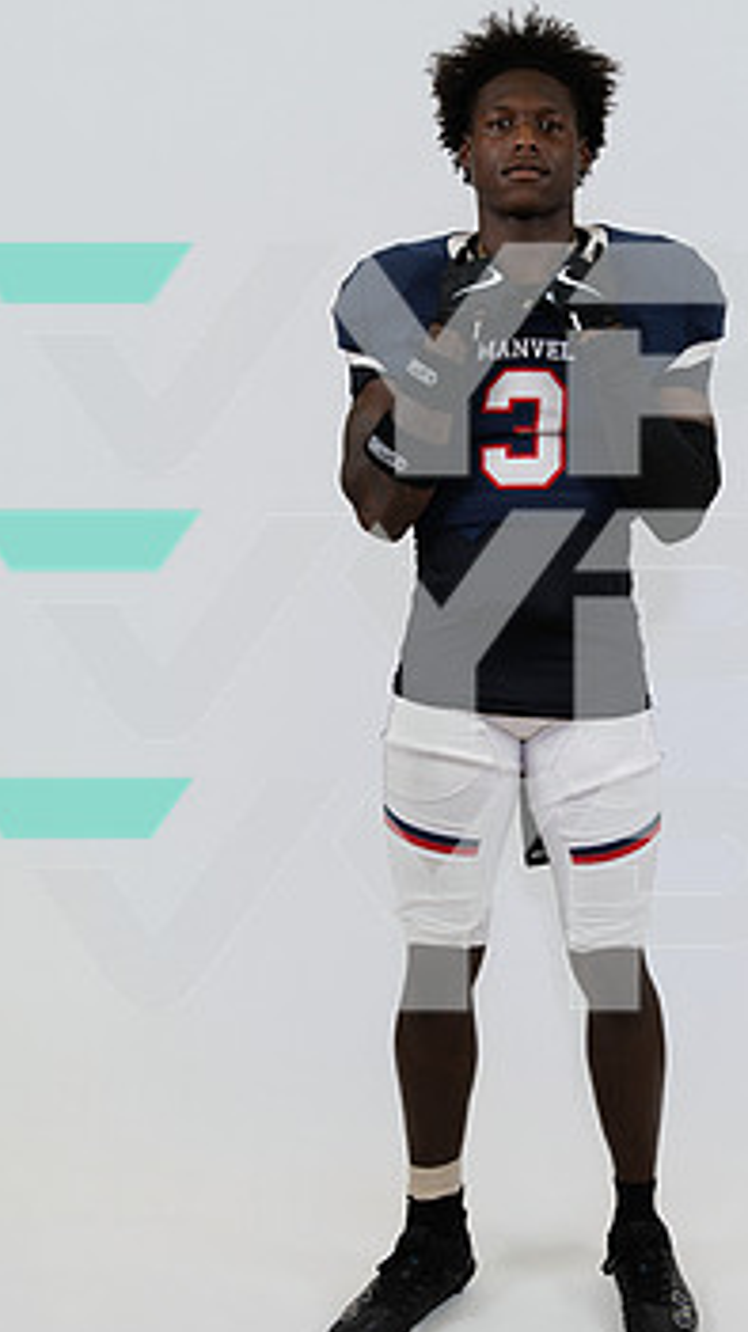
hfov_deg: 26.8
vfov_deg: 46.3
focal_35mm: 44
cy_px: 630
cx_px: 532
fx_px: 1557
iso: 320
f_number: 4
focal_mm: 32.8
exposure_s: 1/125
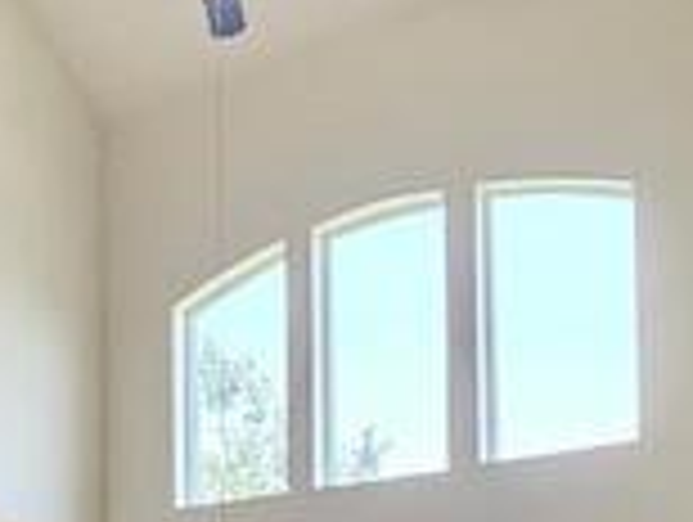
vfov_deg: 23.5
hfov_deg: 35.4
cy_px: 706
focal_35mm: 54
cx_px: 306
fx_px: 1083
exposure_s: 1/60
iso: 100
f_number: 2.2
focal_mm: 1.74
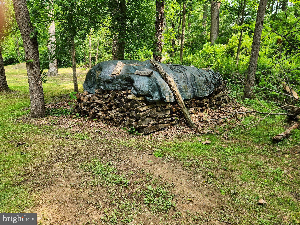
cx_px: 150
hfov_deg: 73.9
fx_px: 199
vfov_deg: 58.9
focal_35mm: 23
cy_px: 112
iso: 25
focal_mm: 5.4
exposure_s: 1/180
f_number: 1.8
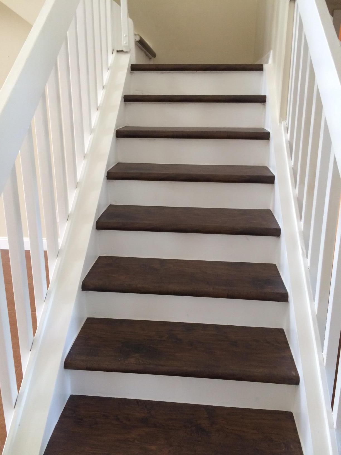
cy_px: 228
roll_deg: -0.3
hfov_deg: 48.2
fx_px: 381
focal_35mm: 29
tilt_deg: -14.0
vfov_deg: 61.7
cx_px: 170
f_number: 2.2
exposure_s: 1/30
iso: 64
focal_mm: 4.15
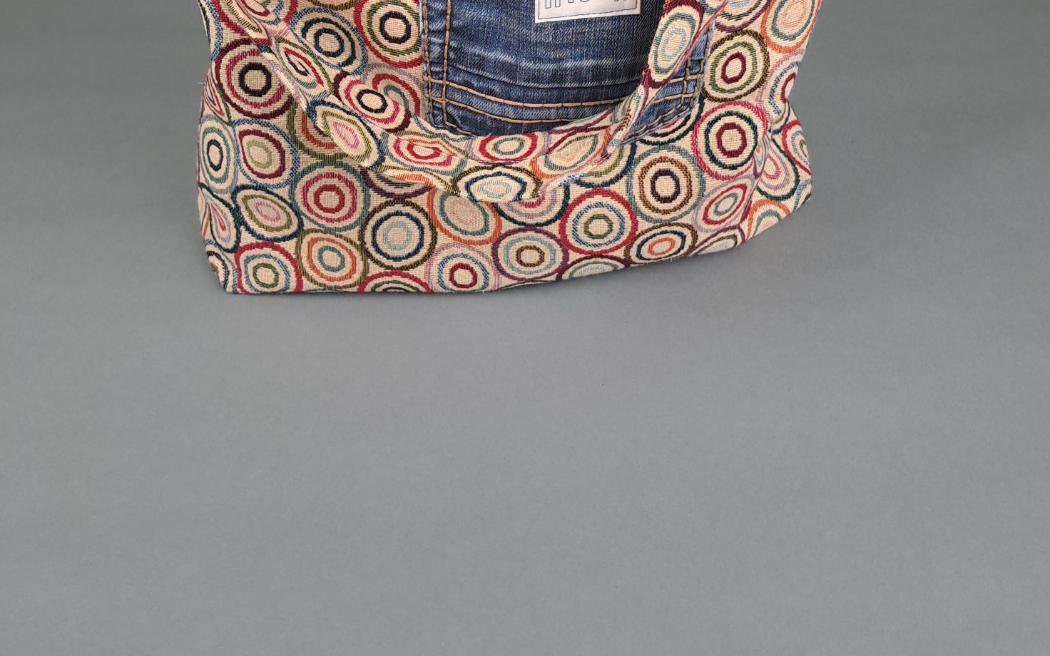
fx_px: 1030
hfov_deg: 54.0
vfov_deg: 31.8
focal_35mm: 36
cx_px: 533
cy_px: -43
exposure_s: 1/50
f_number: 1.8
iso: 80
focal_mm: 4.65
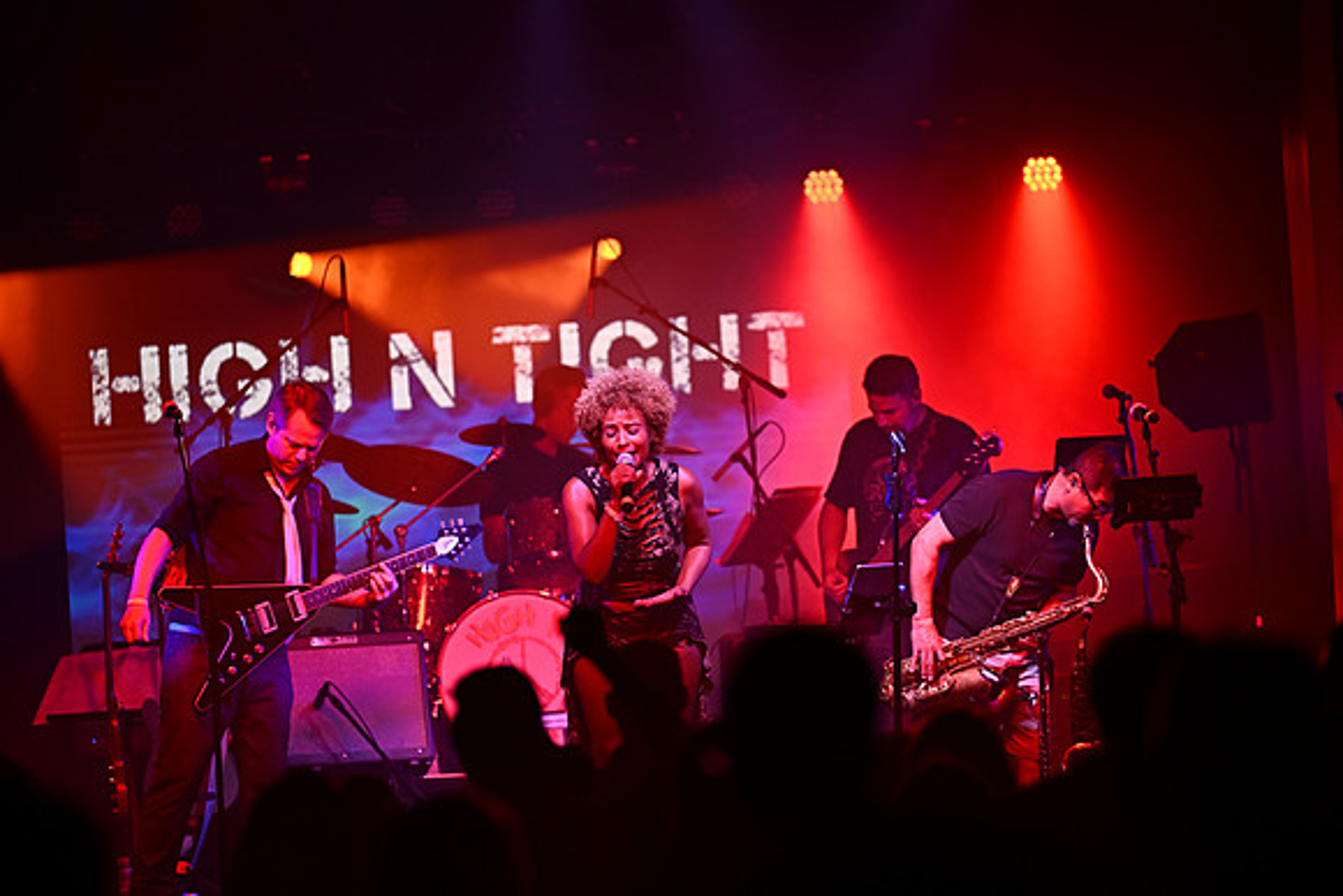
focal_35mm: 200
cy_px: 448
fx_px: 7463
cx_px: 672
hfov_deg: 10.3
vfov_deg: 6.9
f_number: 2.8
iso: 1250
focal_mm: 200
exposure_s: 1/640
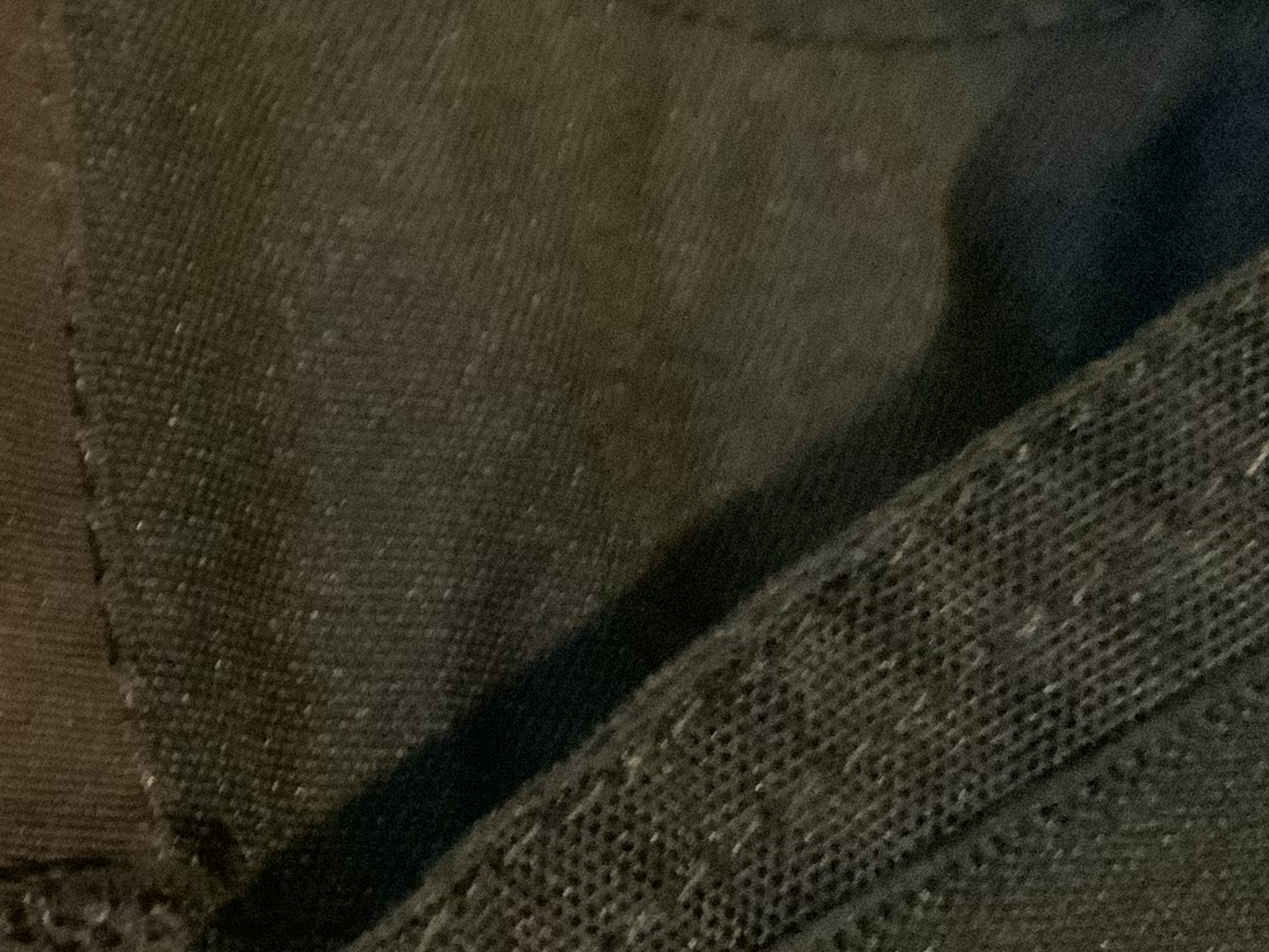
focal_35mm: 91
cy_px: 340
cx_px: -478
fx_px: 3336
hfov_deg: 19.5
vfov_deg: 16.2
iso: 500
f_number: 1.8
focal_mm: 3
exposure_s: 1/24
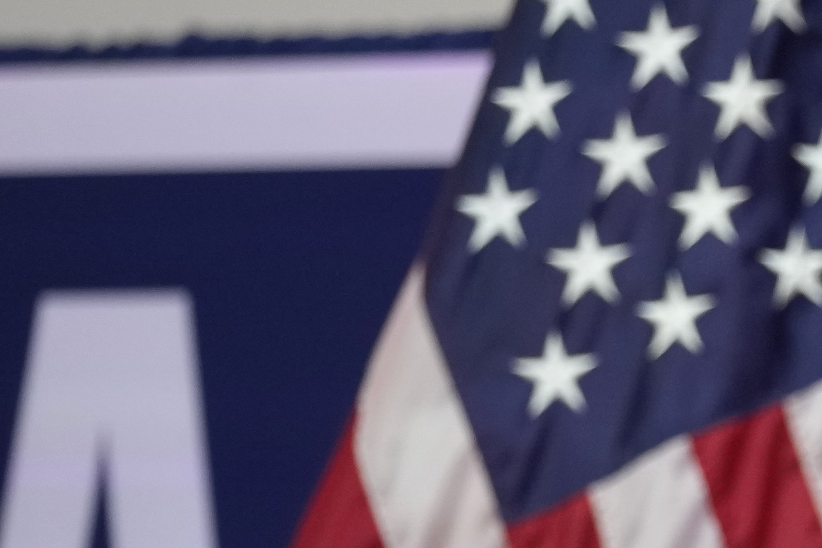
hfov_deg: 2.6
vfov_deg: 1.7
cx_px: 1199
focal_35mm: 804
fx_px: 18358
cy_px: 441
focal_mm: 178
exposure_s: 1/640
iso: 1250
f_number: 2.8
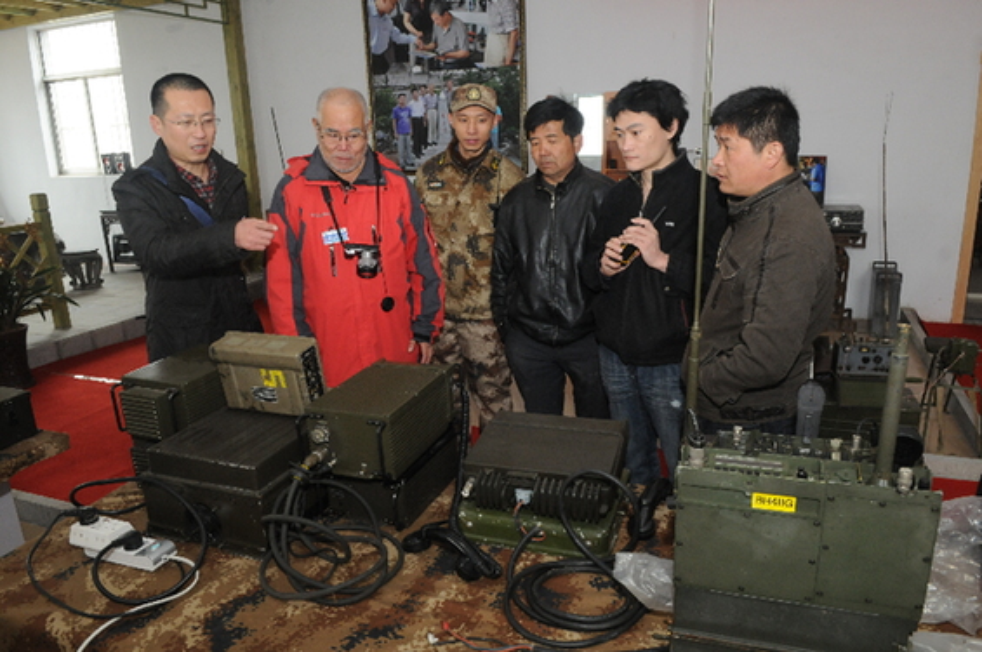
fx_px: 695
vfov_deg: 50.3
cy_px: 326
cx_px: 491
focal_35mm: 26
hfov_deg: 70.5
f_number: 7.1
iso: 1000
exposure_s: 1/60
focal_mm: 17
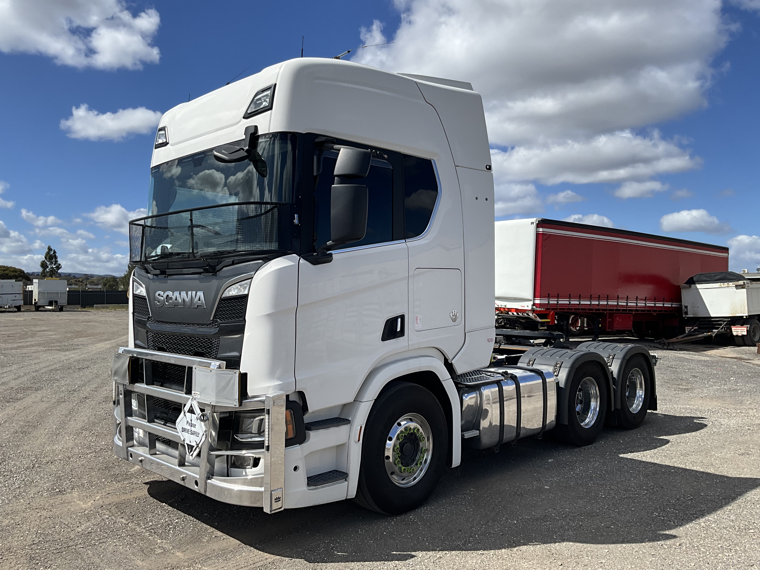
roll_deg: -0.5
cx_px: 380
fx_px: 637
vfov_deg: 48.2
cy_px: 285
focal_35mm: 29
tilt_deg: +1.9
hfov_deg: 61.7
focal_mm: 3
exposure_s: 1/2538
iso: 25
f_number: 1.8
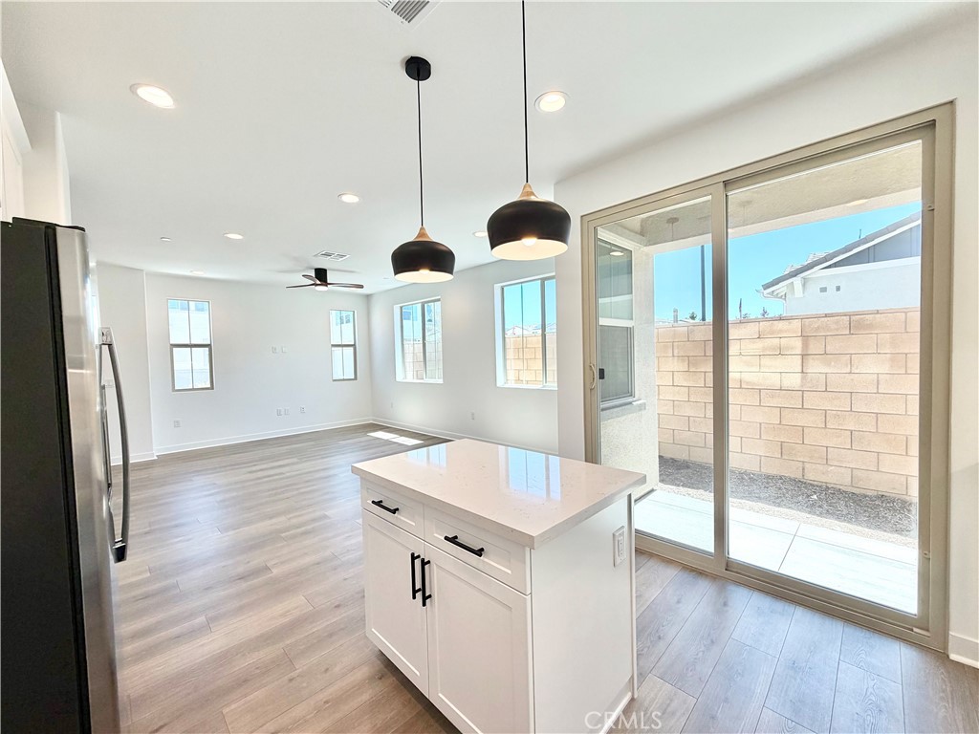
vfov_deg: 85.7
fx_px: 396
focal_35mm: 14
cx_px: 490
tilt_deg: -2.1
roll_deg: +1.5
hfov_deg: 102.1
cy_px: 367
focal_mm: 2.22
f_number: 2.2
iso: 50
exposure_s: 1/224
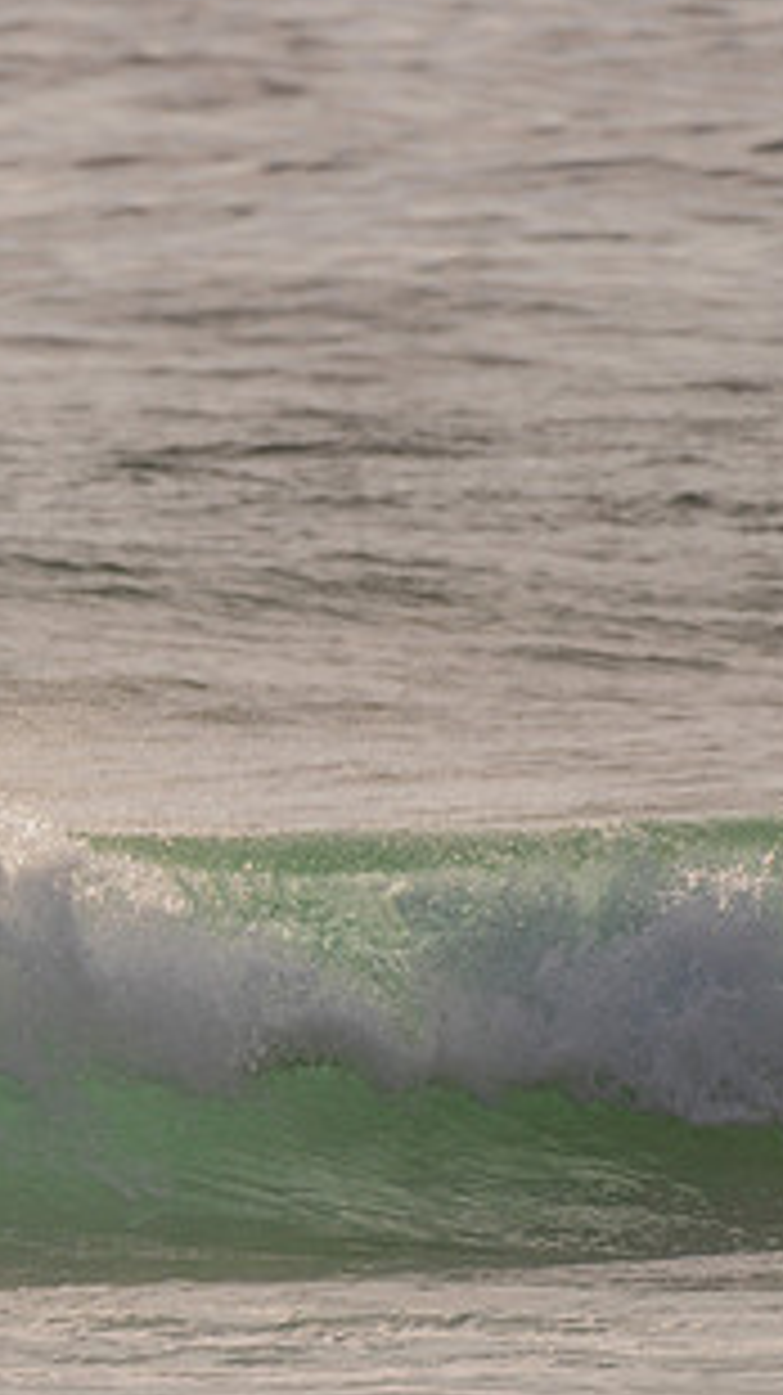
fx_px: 44476
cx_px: -509
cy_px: 809
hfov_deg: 1.0
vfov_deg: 1.8
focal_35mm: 1203
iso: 90
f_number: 5.6
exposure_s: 1/2000
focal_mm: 500
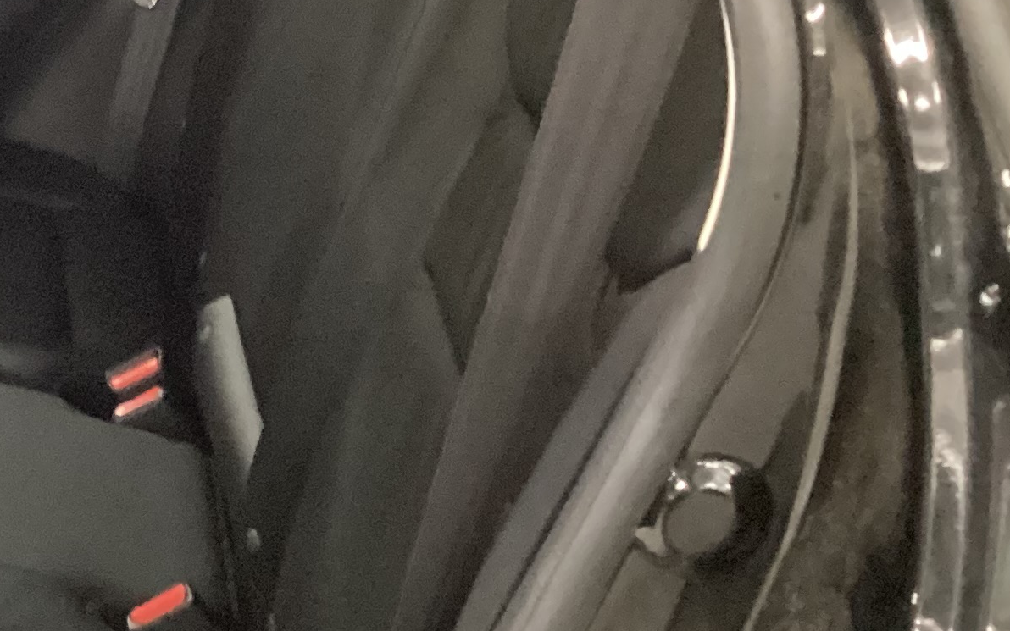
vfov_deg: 14.5
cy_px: 198
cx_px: -265
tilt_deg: -23.7
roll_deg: +4.3
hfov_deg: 21.1
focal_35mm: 90
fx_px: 2477
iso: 640
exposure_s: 1/17
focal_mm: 3.3
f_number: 2.4
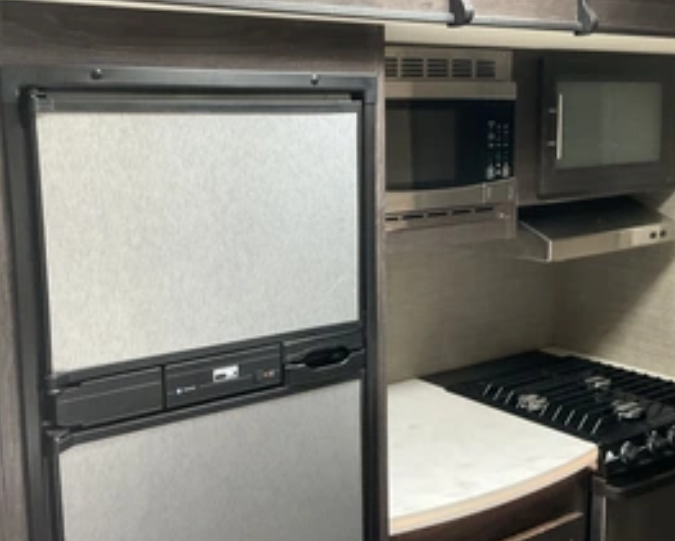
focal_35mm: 43
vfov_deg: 34.9
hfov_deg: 42.8
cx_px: 311
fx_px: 860
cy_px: 256
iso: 125
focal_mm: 3
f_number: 1.8
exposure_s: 1/60
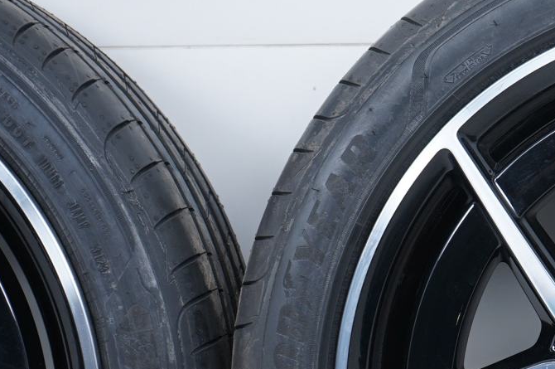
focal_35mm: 129
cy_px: 393
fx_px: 1986
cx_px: 707
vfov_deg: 10.5
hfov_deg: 15.2
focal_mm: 45
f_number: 7.1
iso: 250
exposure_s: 1/125
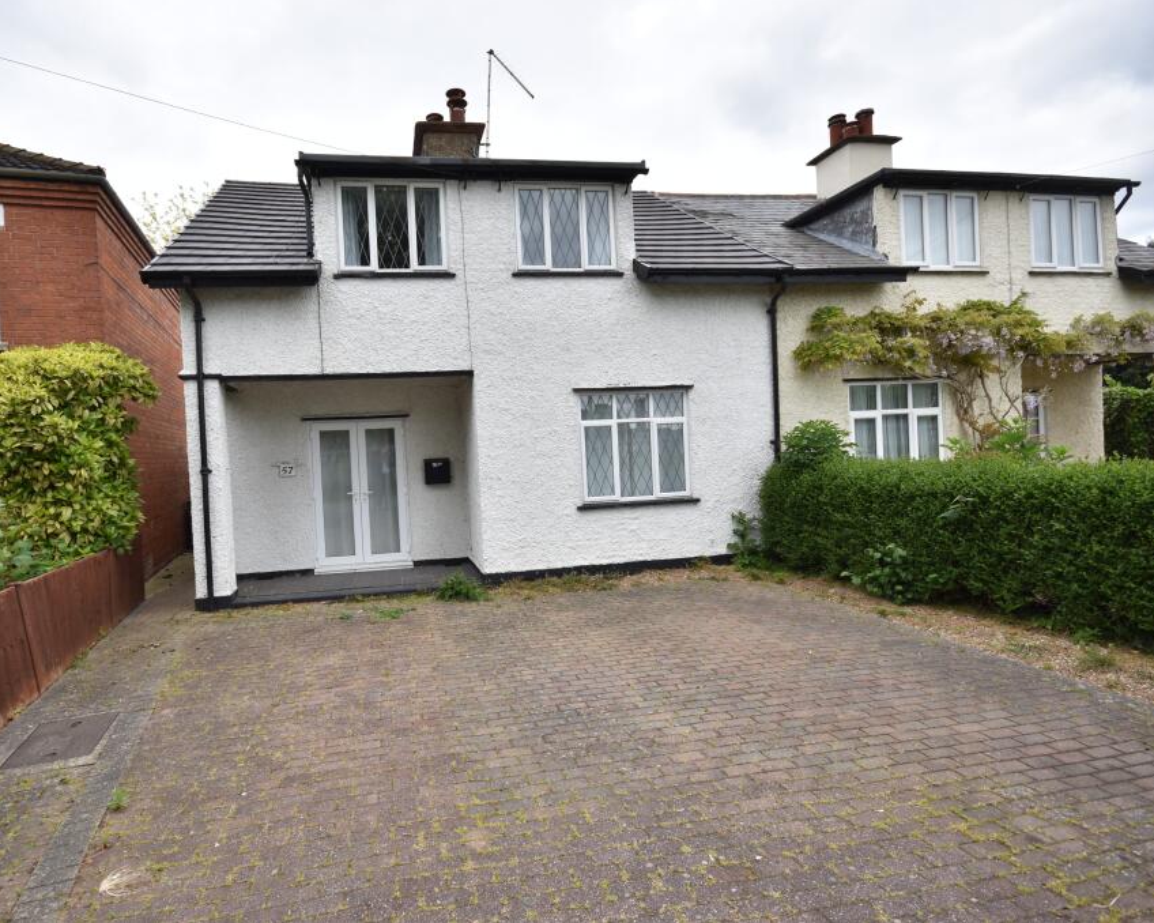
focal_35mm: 17
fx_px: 580
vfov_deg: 77.0
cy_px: 459
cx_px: 478
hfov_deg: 88.8
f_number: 5.6
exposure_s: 1/125
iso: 100
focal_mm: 10
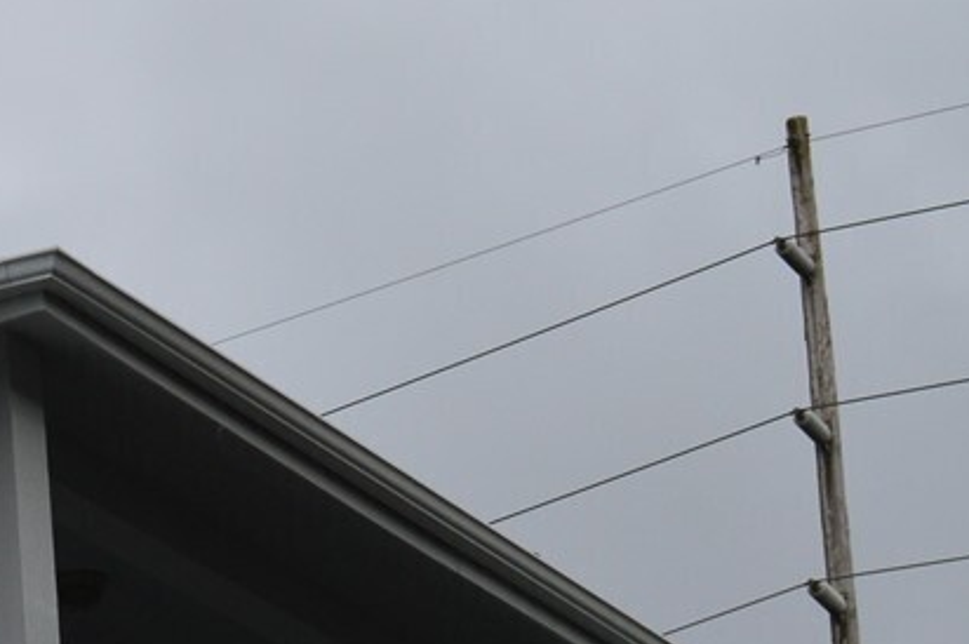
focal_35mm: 173
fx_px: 4653
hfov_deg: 11.1
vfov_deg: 7.6
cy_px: 1235
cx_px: -766
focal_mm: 28
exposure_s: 1/500
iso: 360
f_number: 11
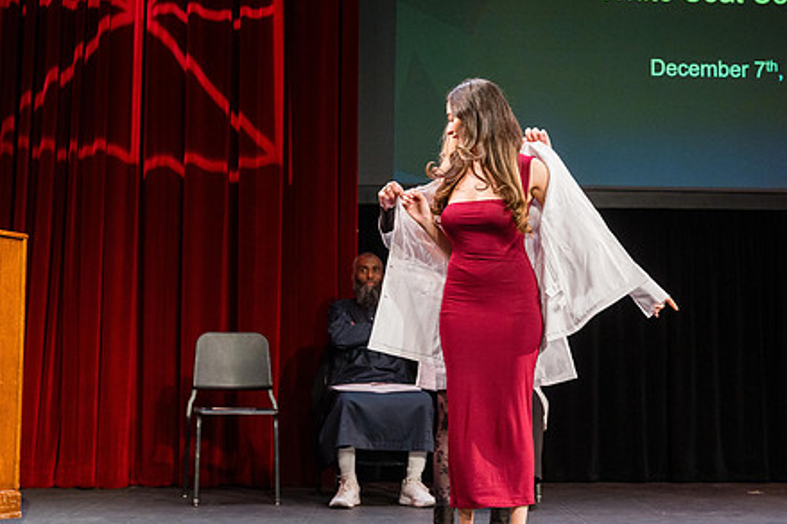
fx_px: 1398
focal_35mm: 64
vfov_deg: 21.2
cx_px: 475
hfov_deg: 31.3
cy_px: 288
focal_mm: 48.4
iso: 1250
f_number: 3.5
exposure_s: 1/320
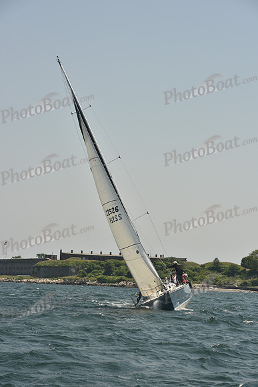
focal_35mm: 102
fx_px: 1096
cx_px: 129
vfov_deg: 20.0
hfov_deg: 13.4
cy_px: 194
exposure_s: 1/640
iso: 250
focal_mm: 102
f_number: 7.1
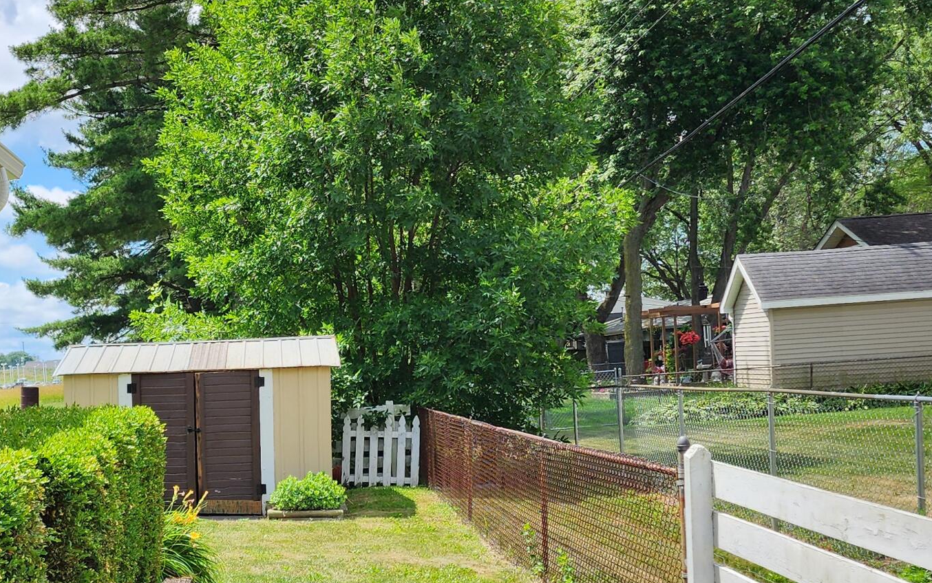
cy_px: 472
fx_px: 1372
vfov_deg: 23.6
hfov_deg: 36.2
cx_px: 182
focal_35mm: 54
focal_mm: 6.4
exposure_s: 1/890
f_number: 1.8
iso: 12
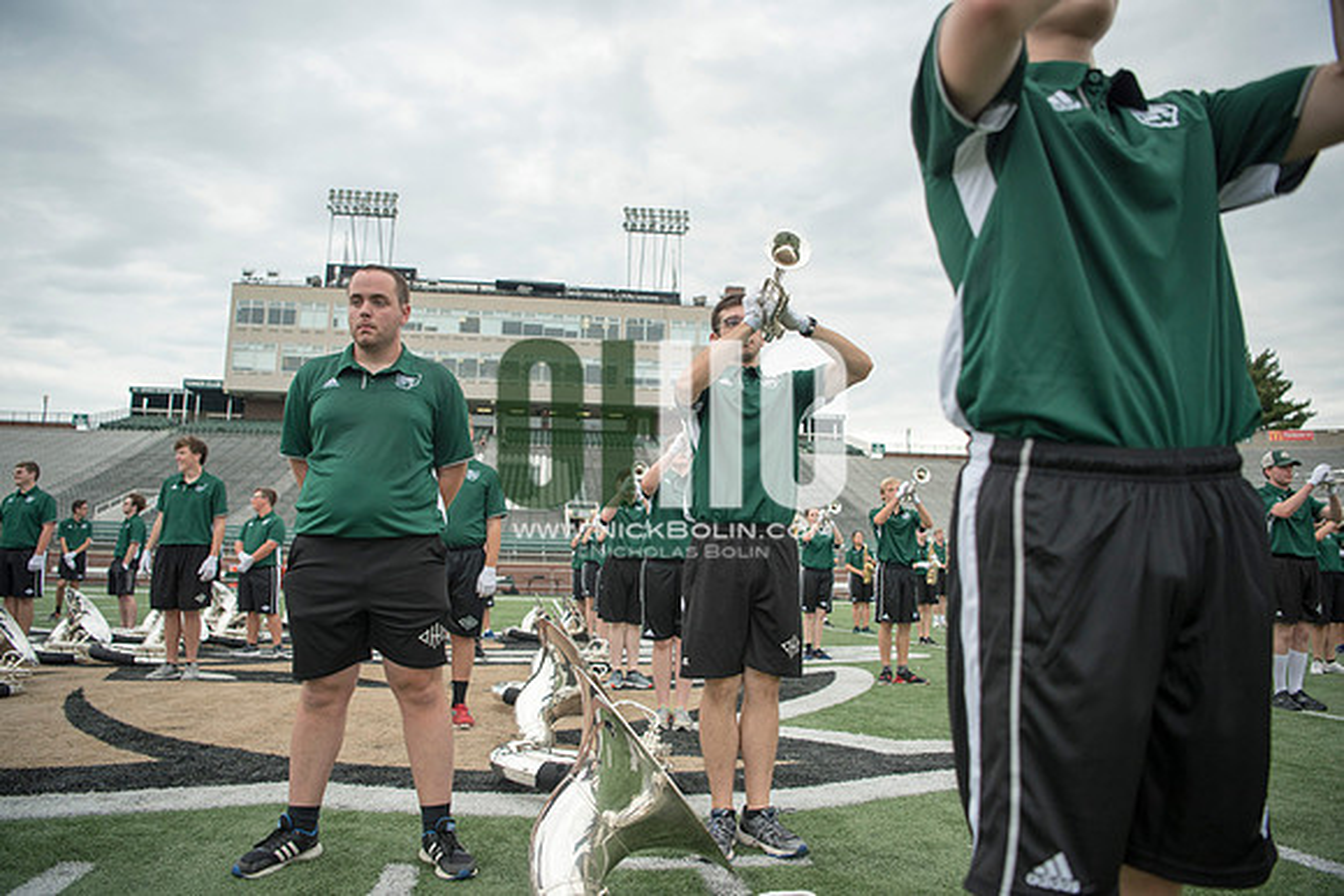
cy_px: 448
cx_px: 672
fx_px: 896
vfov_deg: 53.2
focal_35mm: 24
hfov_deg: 73.7
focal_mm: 24
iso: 400
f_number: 2.8
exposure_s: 1/640
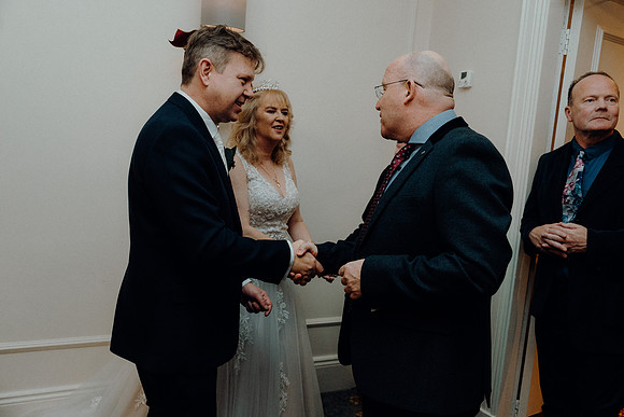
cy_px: 208
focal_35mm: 29
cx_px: 312
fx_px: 503
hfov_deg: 63.6
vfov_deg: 45.0
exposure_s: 1/200
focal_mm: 29
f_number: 3.5
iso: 2500
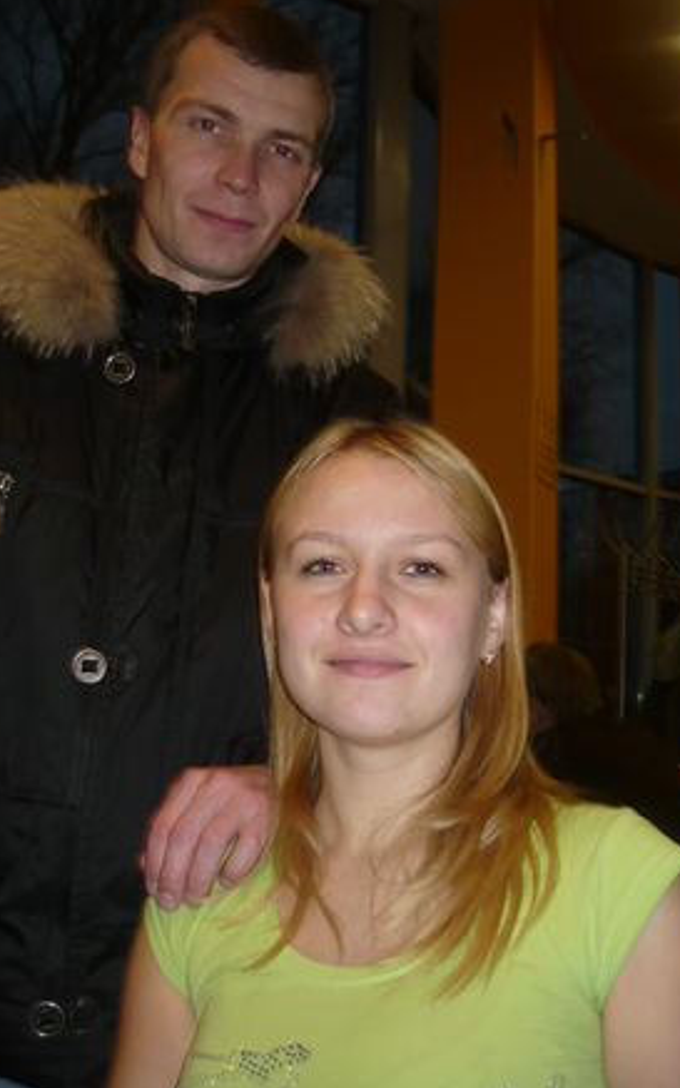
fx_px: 1068
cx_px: 301
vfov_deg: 54.0
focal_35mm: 36
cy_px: 540
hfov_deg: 35.3
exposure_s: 1/30
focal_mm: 5.5
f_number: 2.8
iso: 100
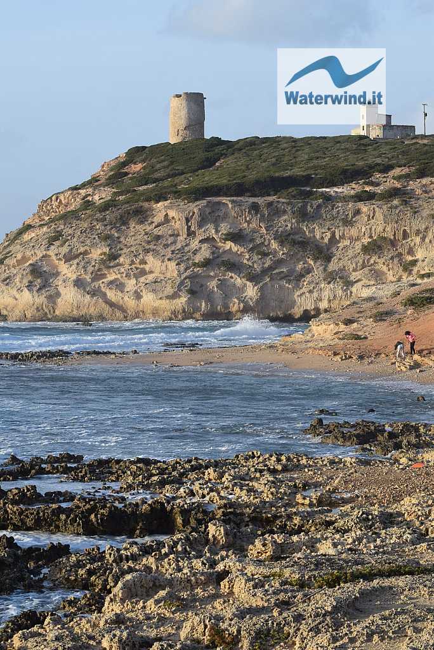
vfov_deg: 19.4
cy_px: 325
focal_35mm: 105
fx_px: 1896
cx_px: 217
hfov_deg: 13.1
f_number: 8
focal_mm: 70
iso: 200
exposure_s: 1/250
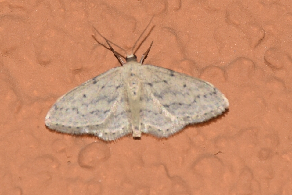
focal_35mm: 210
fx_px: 1705
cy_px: 98
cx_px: 146
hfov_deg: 9.8
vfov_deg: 6.6
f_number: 13
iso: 100
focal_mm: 140
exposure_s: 1/160
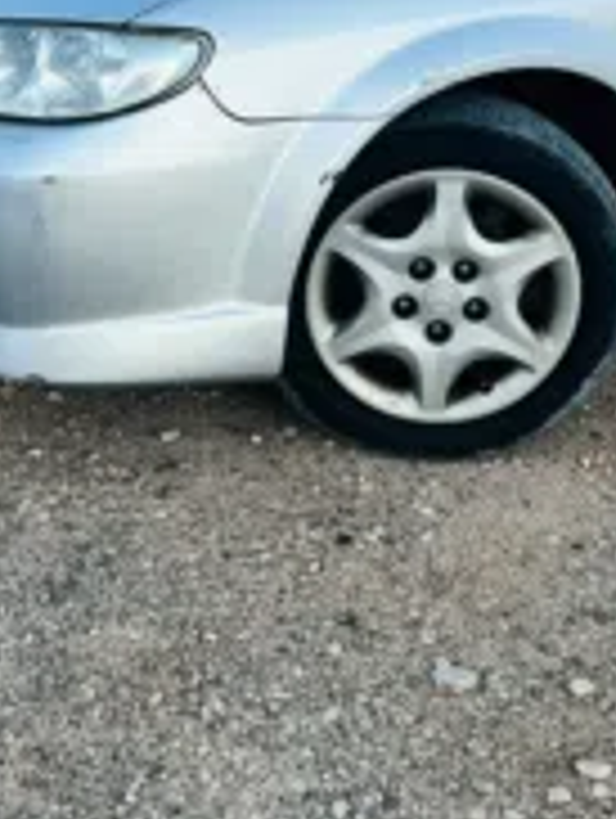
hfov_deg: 25.6
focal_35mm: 57
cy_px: 230
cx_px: 202
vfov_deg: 33.2
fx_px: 1349
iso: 250
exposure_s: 1/60
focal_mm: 5.7
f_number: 1.5
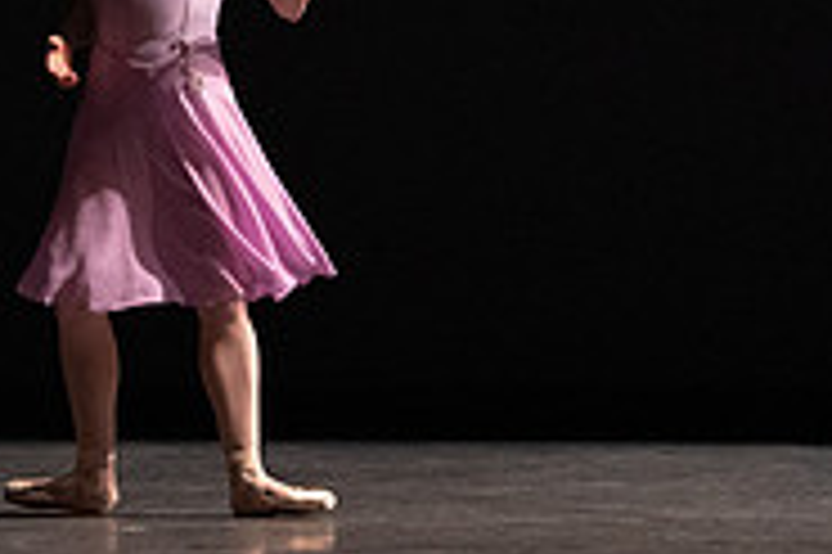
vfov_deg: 2.2
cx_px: 297
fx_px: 14501
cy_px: 2
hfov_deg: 3.3
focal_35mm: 628
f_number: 5.6
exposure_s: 1/400
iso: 12800
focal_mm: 200
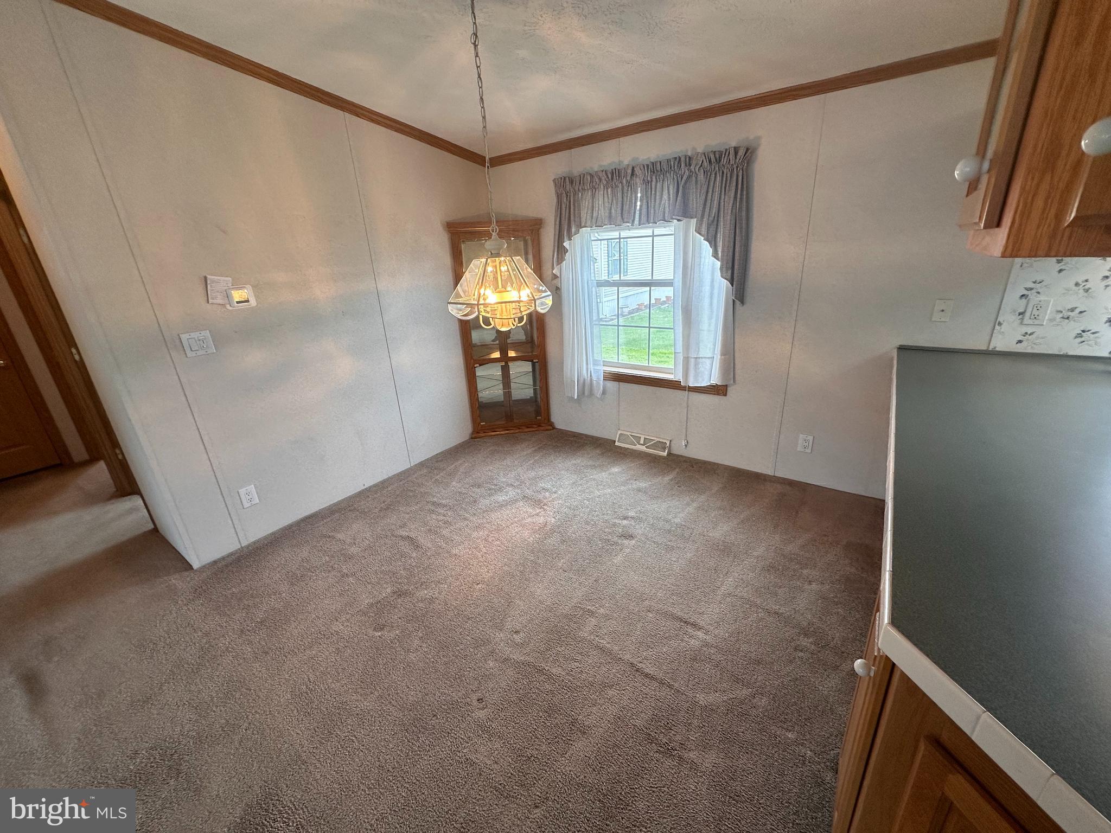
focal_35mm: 14
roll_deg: +3.9
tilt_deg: -20.5
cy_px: 416
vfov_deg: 85.7
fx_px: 449
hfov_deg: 102.1
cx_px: 556
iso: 100
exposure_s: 1/120
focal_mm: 2.22
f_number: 2.2
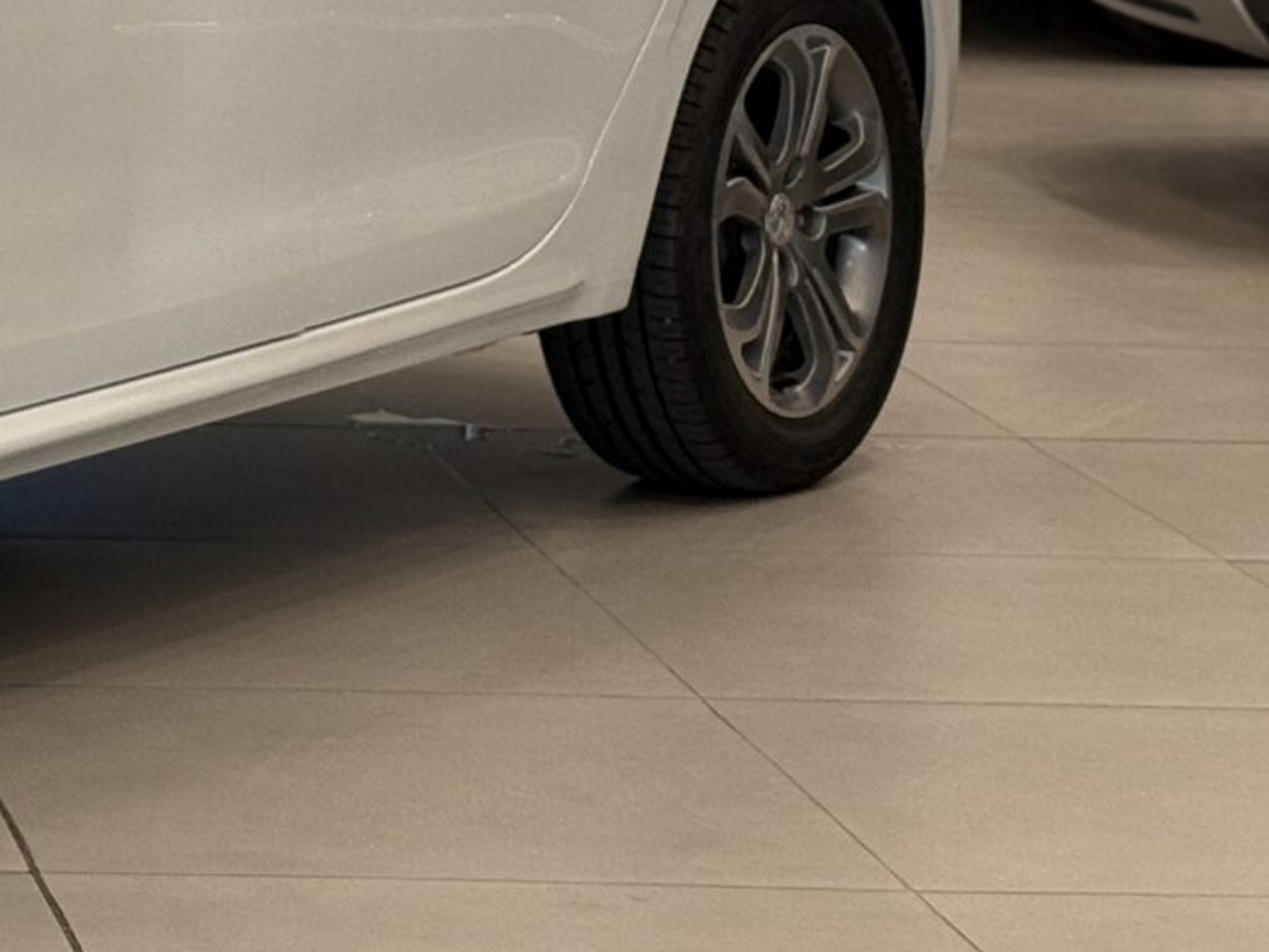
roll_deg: -0.5
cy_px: -221
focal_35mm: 165
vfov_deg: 8.9
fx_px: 6050
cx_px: -736
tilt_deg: -3.7
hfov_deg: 11.4
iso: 80
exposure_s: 1/60
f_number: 1.78
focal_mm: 6.76
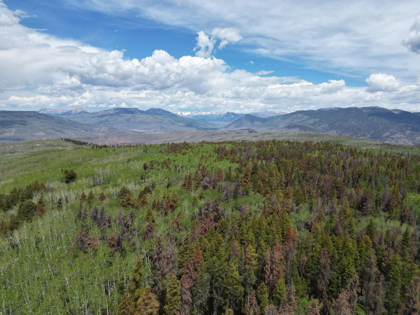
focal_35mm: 25
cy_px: 156
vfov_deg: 54.9
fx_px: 303
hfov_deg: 69.4
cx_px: 210
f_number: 1.7
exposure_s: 1/4000
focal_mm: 6.72
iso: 130
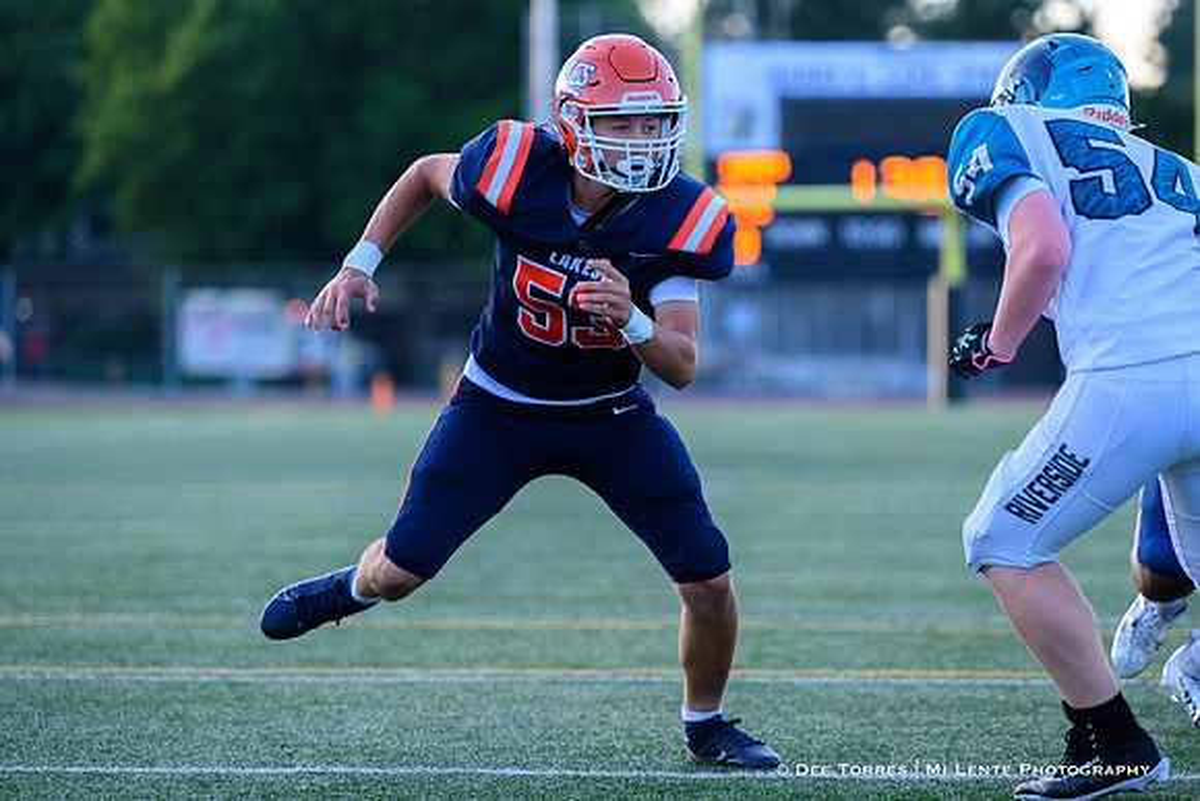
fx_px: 7942
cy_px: 420
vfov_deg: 5.8
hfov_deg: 8.6
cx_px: 636
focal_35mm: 238
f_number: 4
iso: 3600
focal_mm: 220
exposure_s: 1/2000
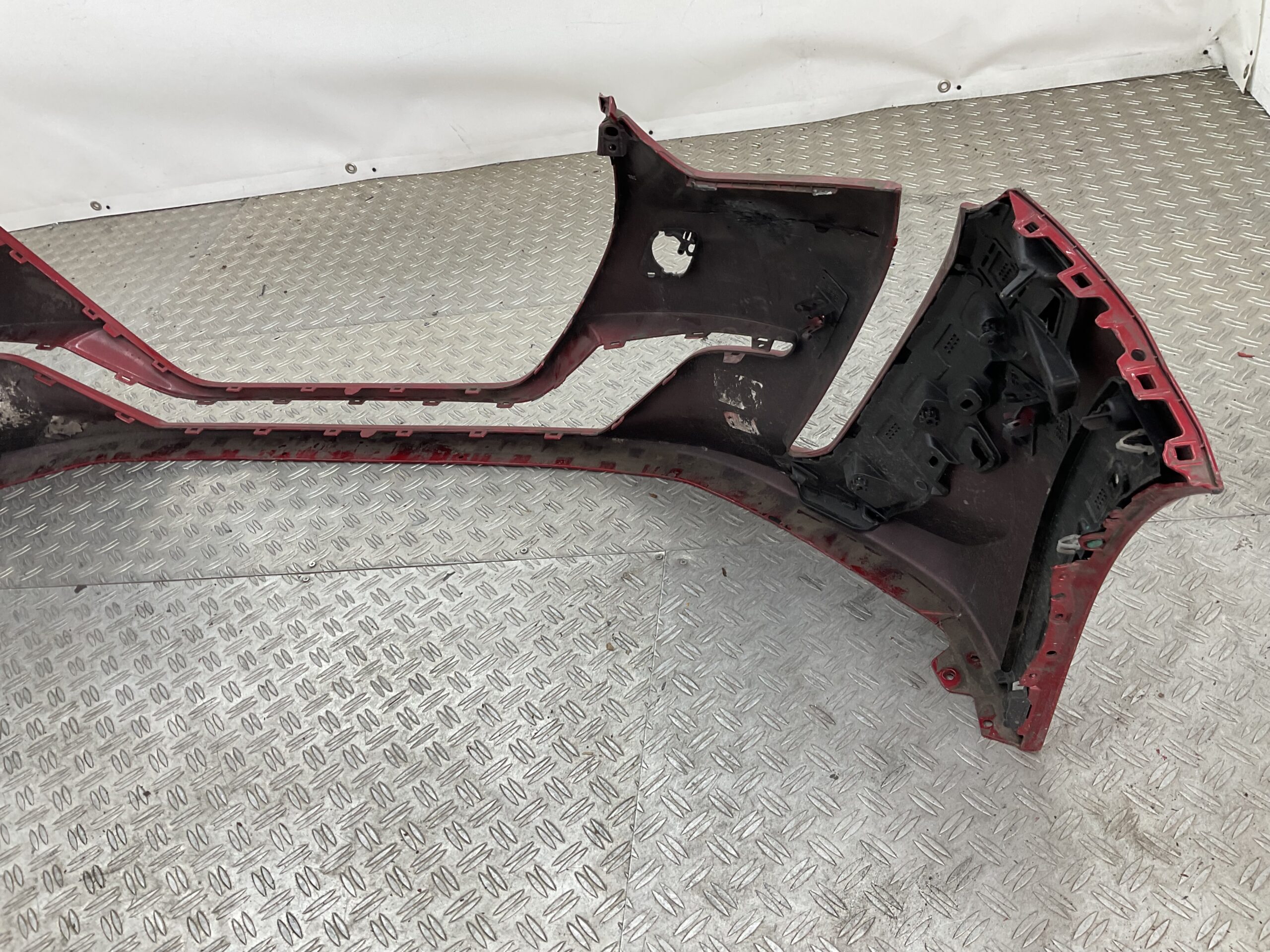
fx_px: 1064
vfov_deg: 48.2
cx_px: 635
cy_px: 476
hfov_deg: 61.7
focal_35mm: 29
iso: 25
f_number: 1.8
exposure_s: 1/100
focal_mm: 3
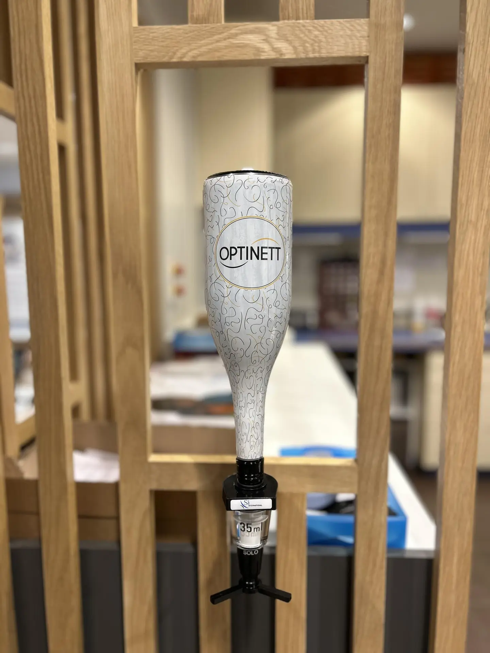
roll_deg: -0.4
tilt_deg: -8.2
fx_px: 491
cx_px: 245
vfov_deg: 67.3
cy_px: 326
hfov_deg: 53.1
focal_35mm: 26
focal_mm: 5.7
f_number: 1.5
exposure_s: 1/100
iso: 64
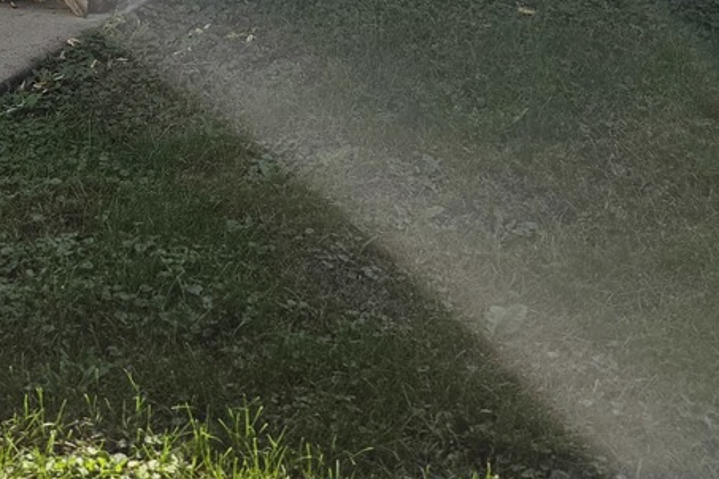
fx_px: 1518
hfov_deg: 26.6
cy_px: -352
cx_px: 263
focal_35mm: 76
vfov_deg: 15.7
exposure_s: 1/5595
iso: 80
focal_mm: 5.4
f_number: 1.8
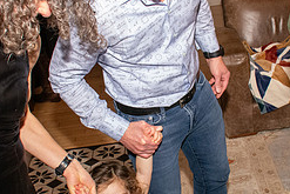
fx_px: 596
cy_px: 111
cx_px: 155
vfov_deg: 18.4
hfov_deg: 27.3
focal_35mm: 74
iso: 5000
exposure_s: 1/100
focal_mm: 21
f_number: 10
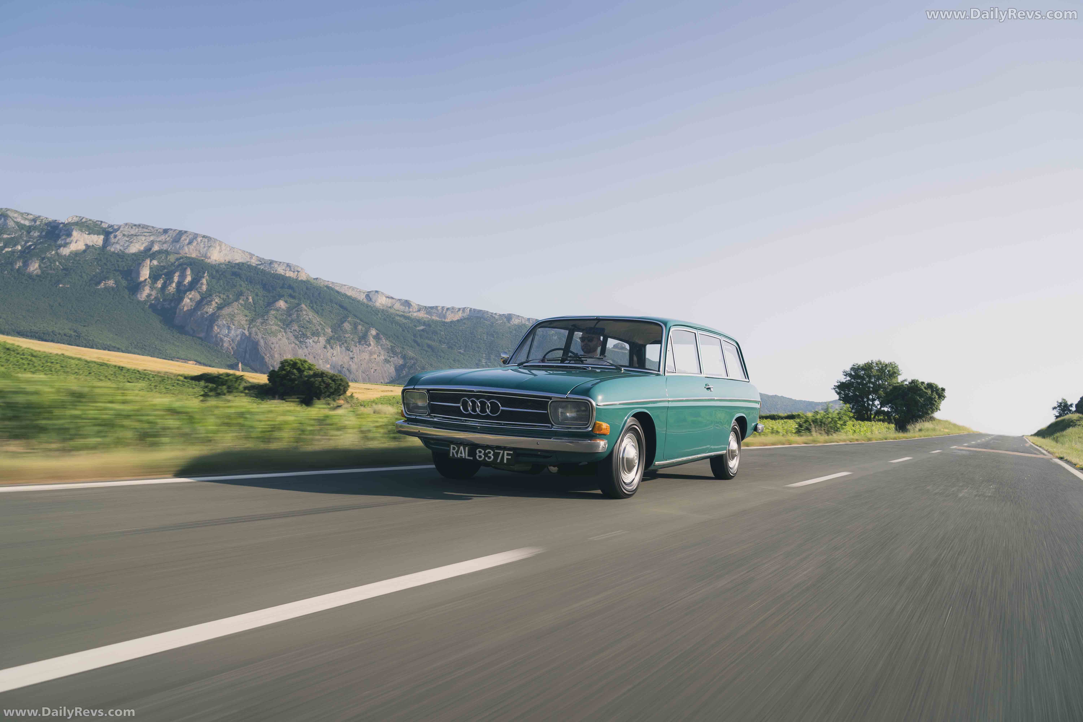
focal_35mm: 26
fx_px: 782
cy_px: 361
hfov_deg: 69.4
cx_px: 542
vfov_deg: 49.6
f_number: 7.1
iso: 100
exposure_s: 1/30
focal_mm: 26
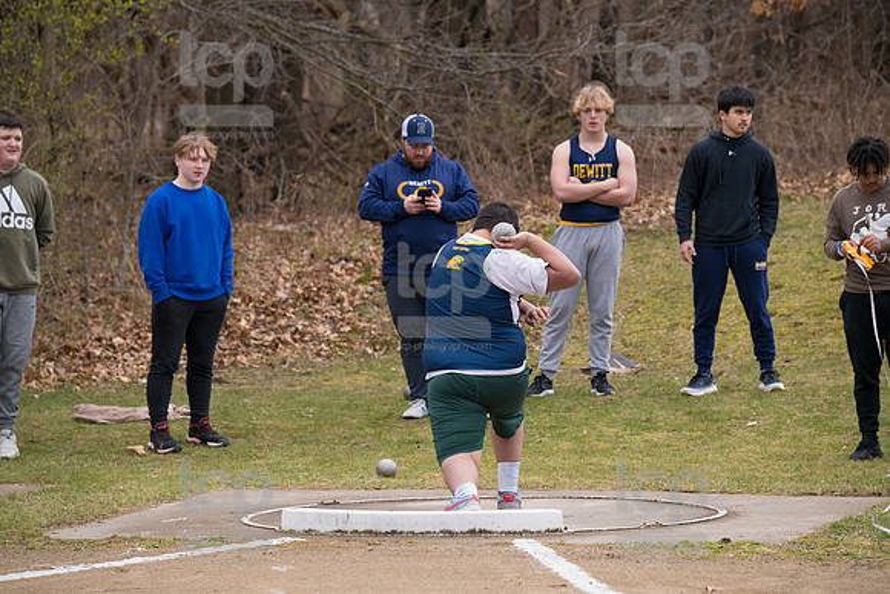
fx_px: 4945
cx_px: 445
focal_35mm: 200
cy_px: 297
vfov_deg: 6.9
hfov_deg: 10.3
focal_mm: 200
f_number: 5
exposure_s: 1/1600
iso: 2000
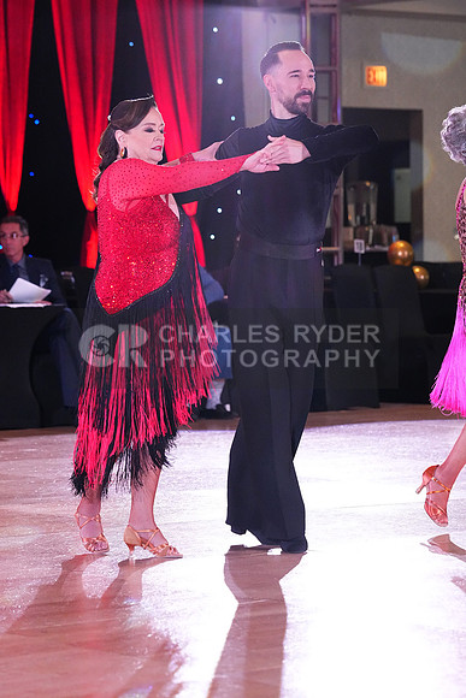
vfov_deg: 15.4
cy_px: 349
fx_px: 2581
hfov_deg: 10.3
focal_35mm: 133
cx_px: 233
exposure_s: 1/400
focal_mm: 133
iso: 8000
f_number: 5
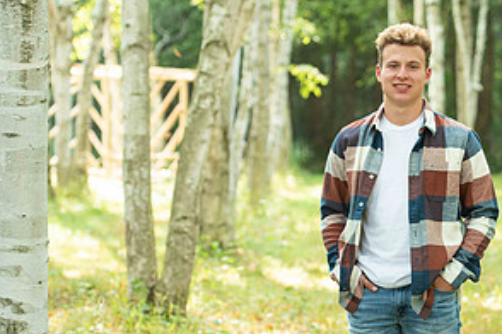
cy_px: 270
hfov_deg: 11.4
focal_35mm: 180
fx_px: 2510
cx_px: 449
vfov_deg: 7.6
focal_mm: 90
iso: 400
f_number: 3.2
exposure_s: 1/200
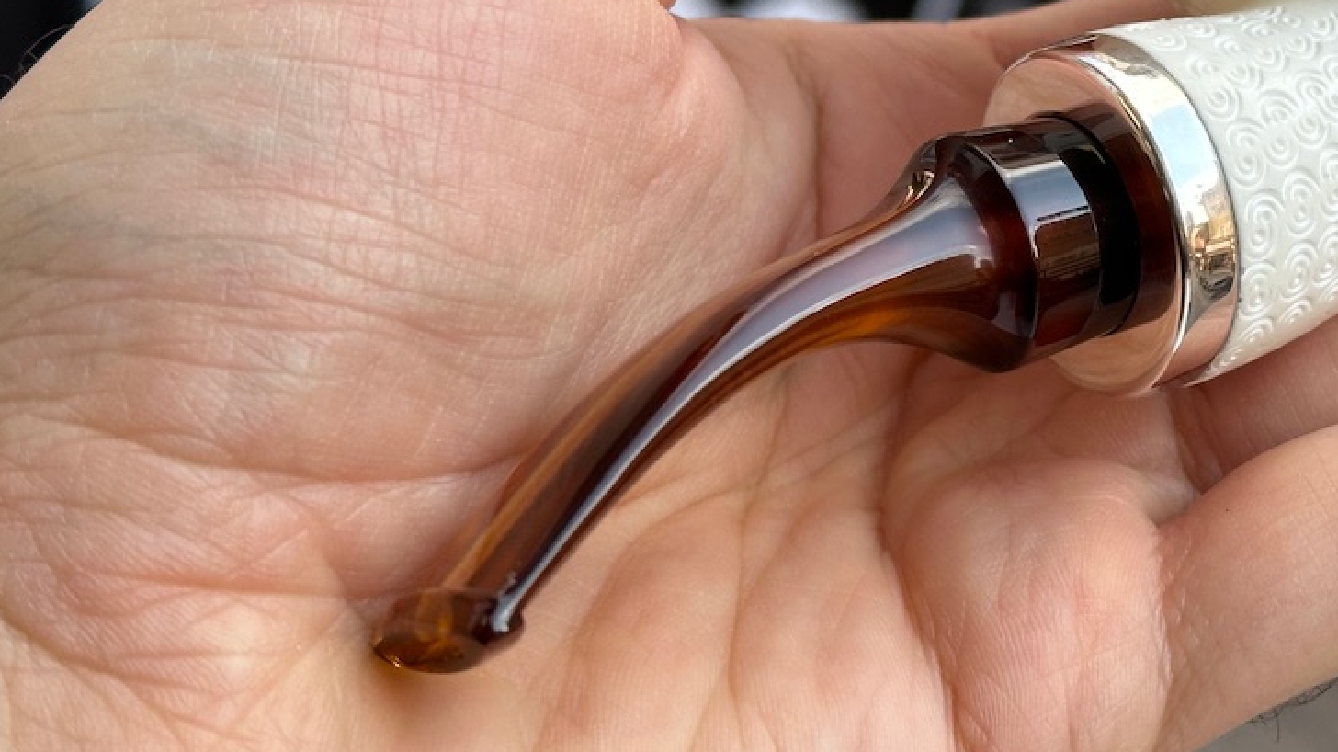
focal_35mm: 92
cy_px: 94
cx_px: 1049
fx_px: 3263
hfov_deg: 22.9
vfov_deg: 13.0
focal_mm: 6.86
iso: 64
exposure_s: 1/699
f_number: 1.78
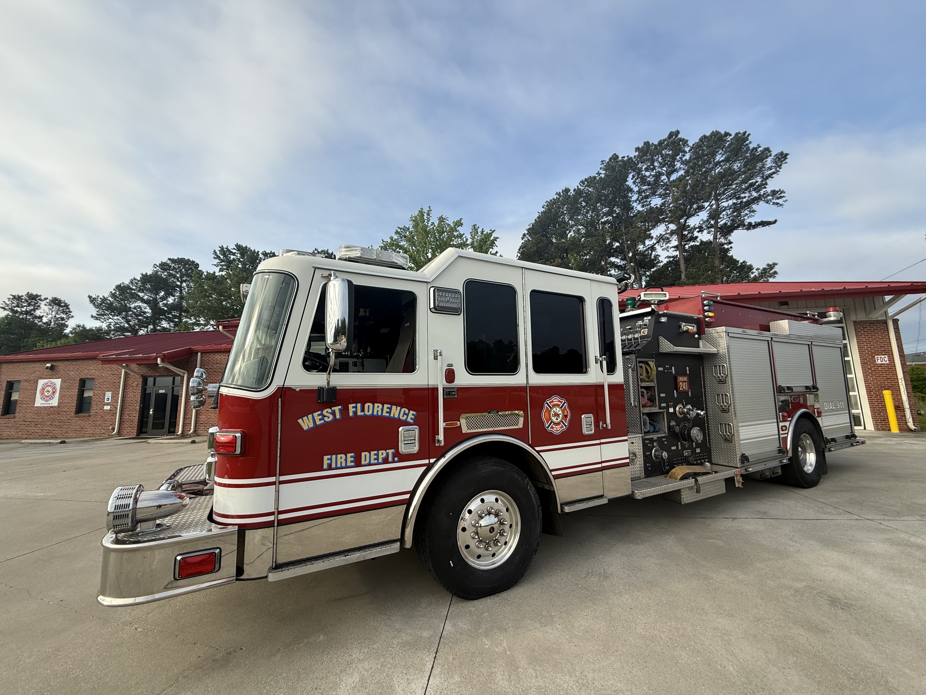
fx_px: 375
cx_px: 463
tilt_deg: +8.6
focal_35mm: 14
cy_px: 348
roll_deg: +1.2
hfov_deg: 102.1
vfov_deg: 85.7
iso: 50
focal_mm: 2.22
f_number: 2.2
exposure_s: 1/789
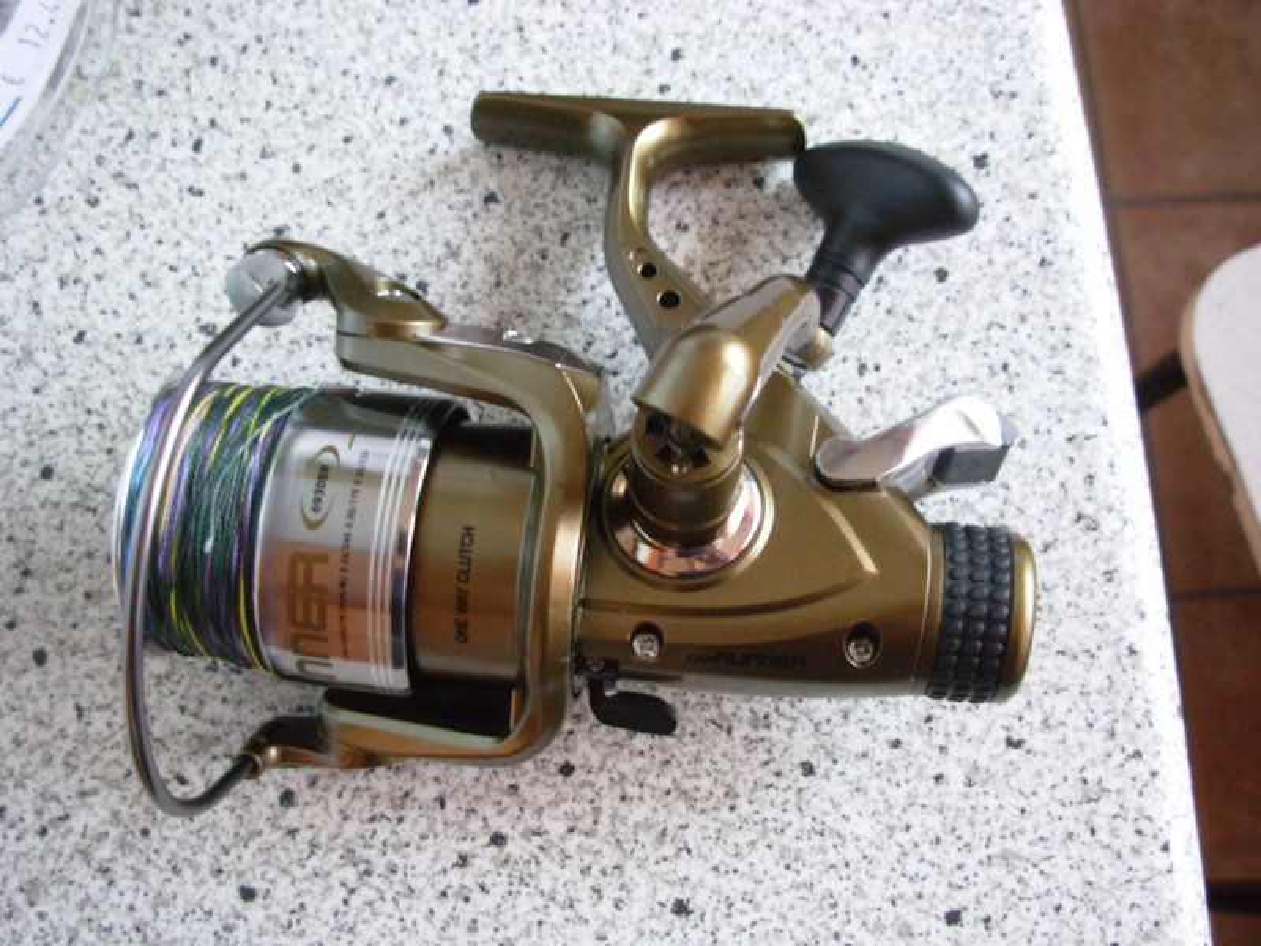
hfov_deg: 49.0
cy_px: 473
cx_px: 630
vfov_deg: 37.7
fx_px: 1384
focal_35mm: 38
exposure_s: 1/3.2
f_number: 2.9
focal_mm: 6.3
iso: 159
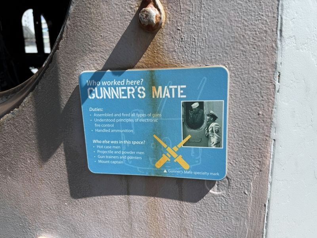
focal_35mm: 24
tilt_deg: -7.2
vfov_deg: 56.8
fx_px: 220
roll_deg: +1.8
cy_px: 119
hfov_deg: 71.6
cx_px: 158
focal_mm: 6.76
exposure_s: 1/2611
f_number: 1.78
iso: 80
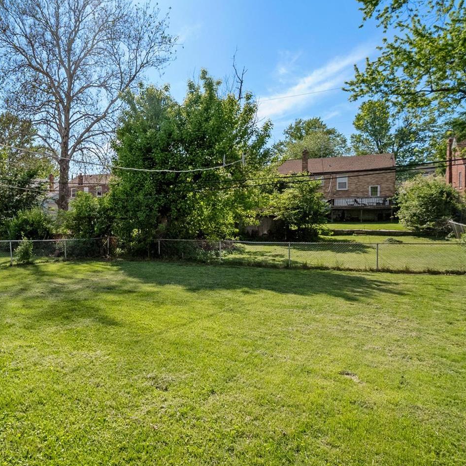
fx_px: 350
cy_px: 227
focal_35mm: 23
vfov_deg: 67.2
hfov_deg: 64.6
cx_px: 138
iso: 400
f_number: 8
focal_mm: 8
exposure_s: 1/1000
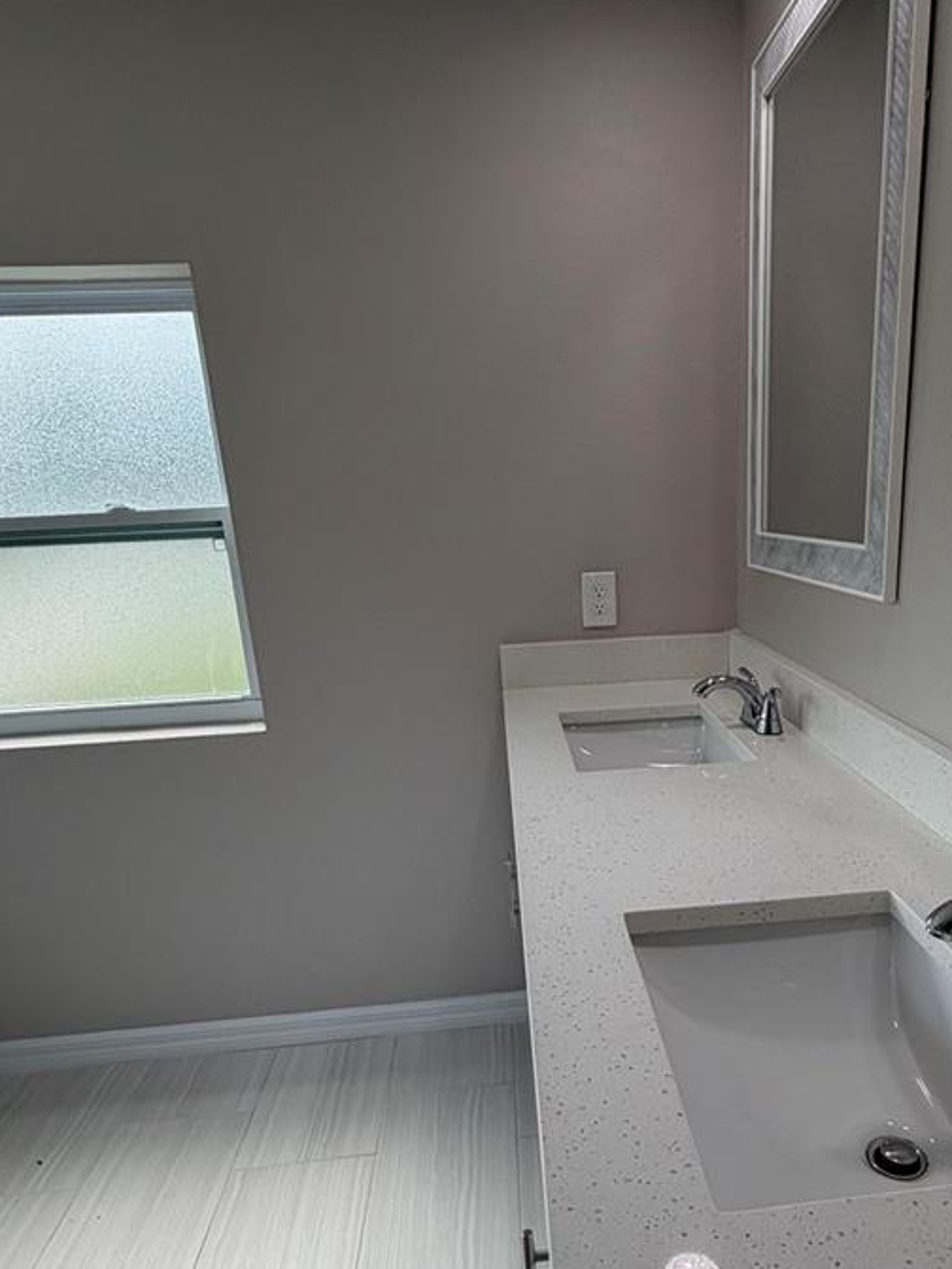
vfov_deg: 68.3
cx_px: 603
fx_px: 917
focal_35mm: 25
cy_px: 791
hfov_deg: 54.2
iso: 50
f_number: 2.2
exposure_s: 1/182
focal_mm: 2.22
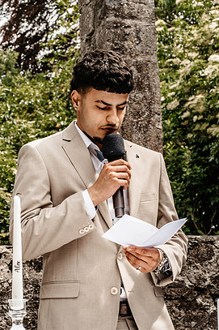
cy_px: 161
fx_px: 858
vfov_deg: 21.7
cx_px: 103
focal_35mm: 94
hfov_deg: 14.5
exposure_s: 1/320
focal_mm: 85
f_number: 14
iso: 500
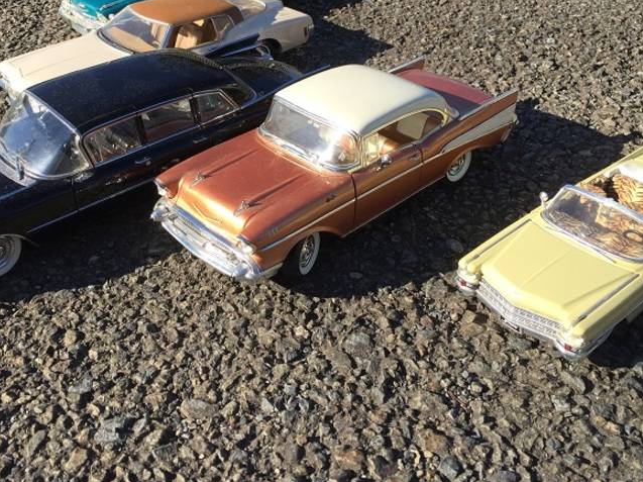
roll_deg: +0.7
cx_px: 276
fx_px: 761
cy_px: 162
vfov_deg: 34.8
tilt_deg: -32.4
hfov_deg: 45.7
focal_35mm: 41
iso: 32
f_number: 2.2
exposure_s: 1/1364
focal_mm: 4.15
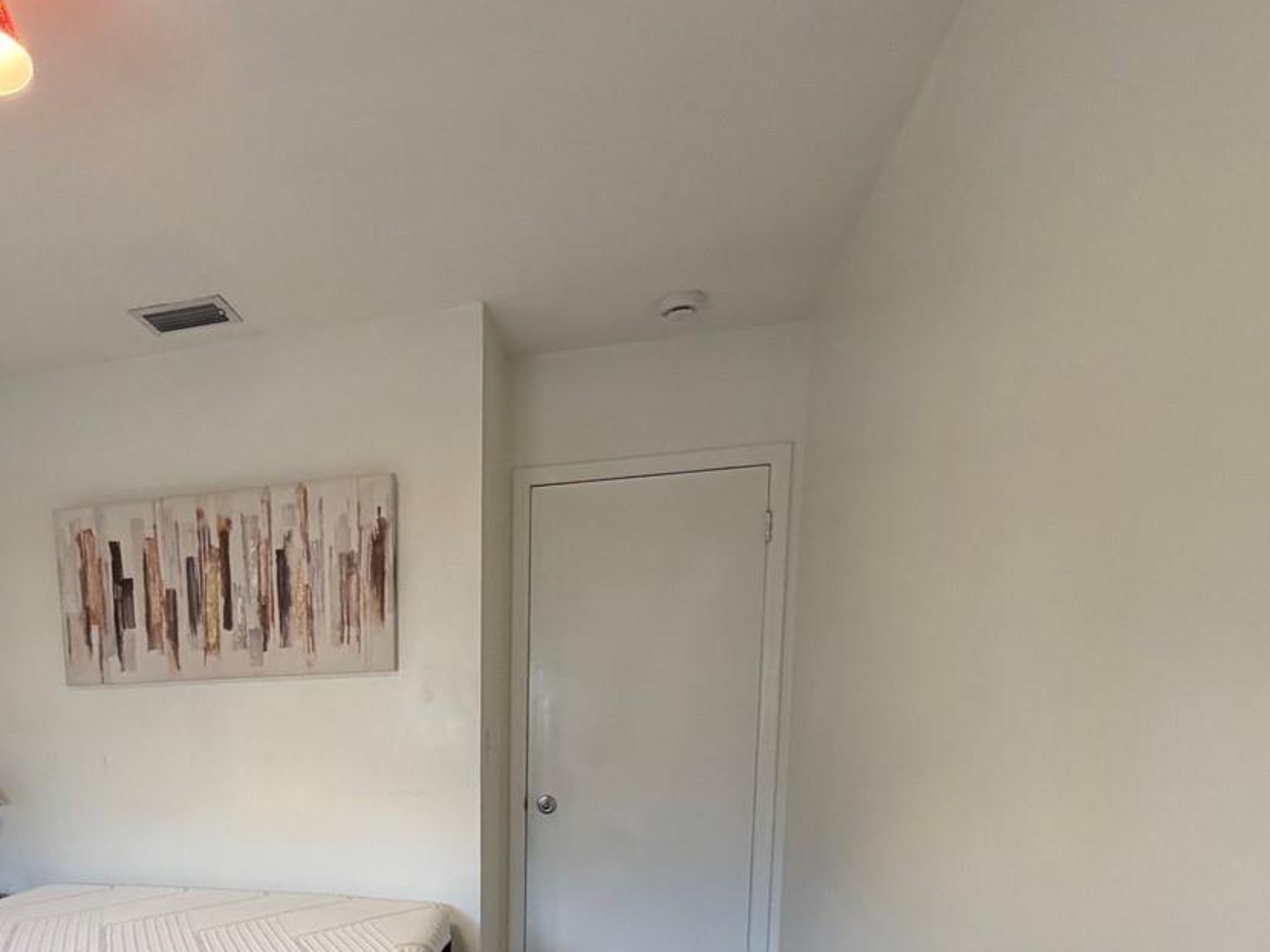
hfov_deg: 60.7
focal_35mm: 27
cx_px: 275
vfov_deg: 46.5
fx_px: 990
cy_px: 849
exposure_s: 1/120
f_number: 2.2
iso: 320
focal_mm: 2.22
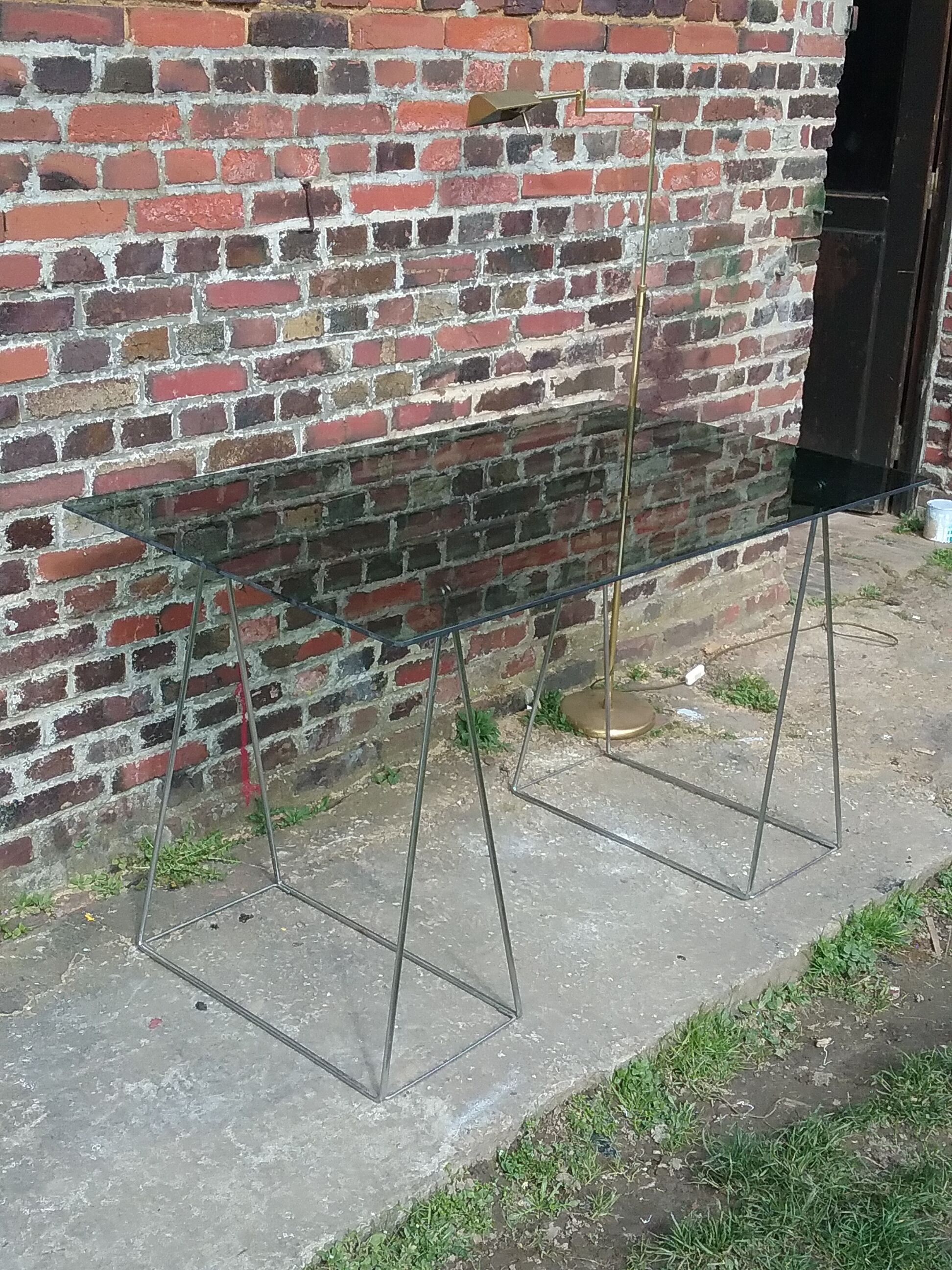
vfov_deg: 58.4
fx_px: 1137
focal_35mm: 31
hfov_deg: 45.4
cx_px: 476
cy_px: 635
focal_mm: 3.3
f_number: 2.2
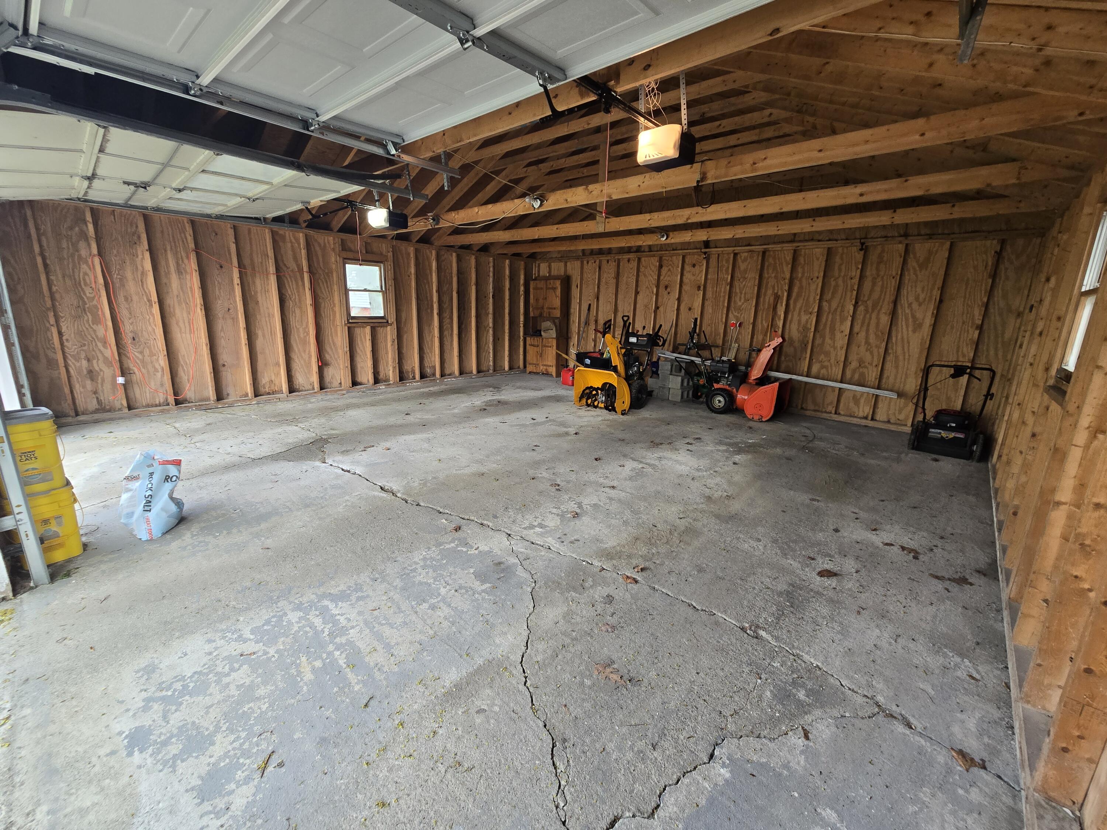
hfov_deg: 106.2
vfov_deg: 89.9
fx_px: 416
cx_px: 554
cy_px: 415
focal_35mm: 13
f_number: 2.2
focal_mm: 2.2
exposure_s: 1/60
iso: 125
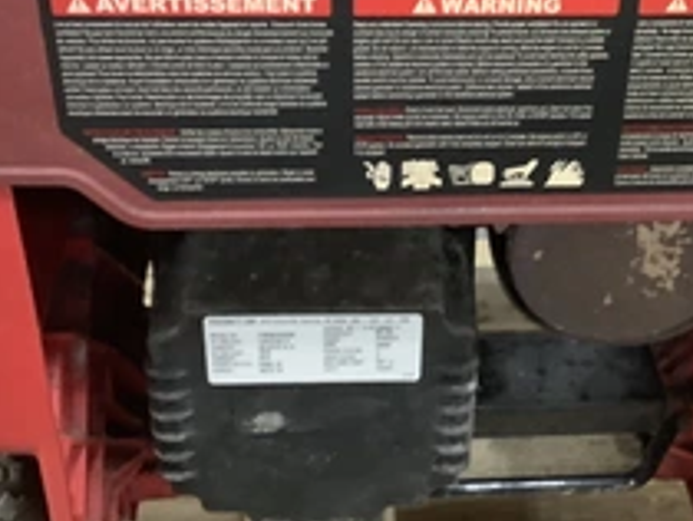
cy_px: 241
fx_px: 1183
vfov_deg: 24.9
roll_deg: -2.5
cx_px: 436
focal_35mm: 59
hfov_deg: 32.5
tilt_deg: -34.1
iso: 640
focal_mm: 3.3
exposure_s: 1/30
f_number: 2.4
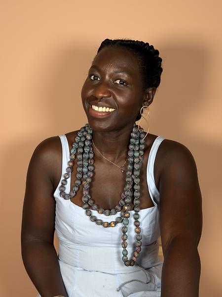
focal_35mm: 48
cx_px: 111
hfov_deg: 30.3
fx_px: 410
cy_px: 148
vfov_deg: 39.7
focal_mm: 6.76
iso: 80
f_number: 1.78
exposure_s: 1/118
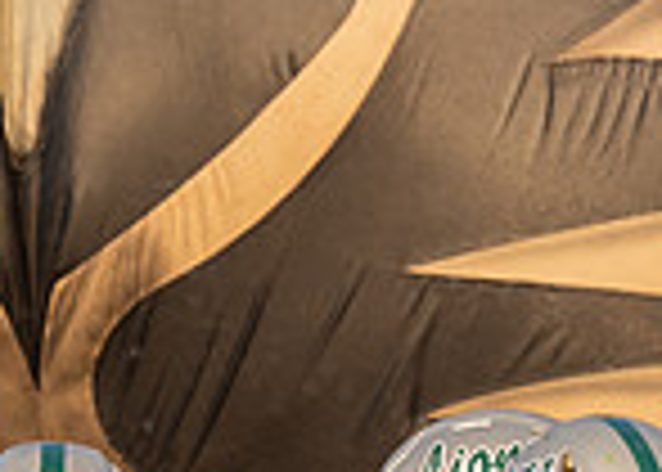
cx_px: 117
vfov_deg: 1.5
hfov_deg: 2.1
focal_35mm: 949
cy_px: 845
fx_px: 17842
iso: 160
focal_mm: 149
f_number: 2.8
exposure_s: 1/1600
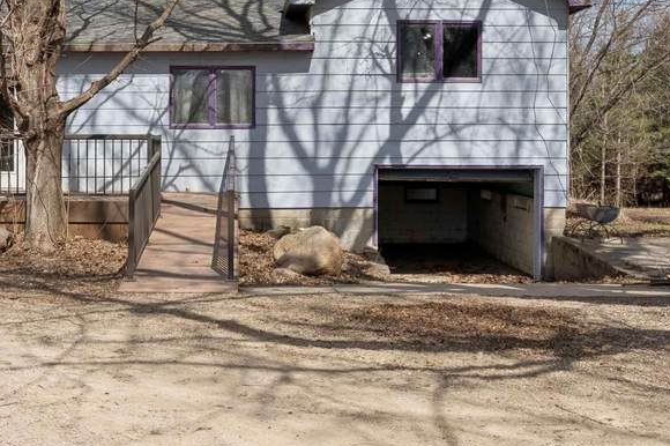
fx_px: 986
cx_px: 240
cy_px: 120
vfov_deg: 25.2
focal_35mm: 53
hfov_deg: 37.3
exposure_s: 1/500
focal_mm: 16
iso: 125
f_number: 8
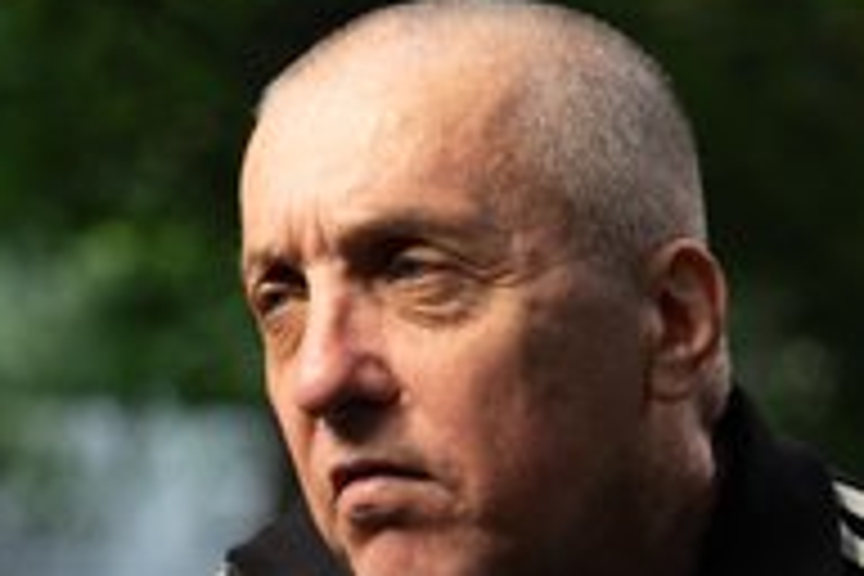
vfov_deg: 9.4
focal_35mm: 146
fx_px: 3504
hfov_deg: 14.1
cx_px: 387
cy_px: 466
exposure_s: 1/100
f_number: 2.8
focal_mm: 70
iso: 1600
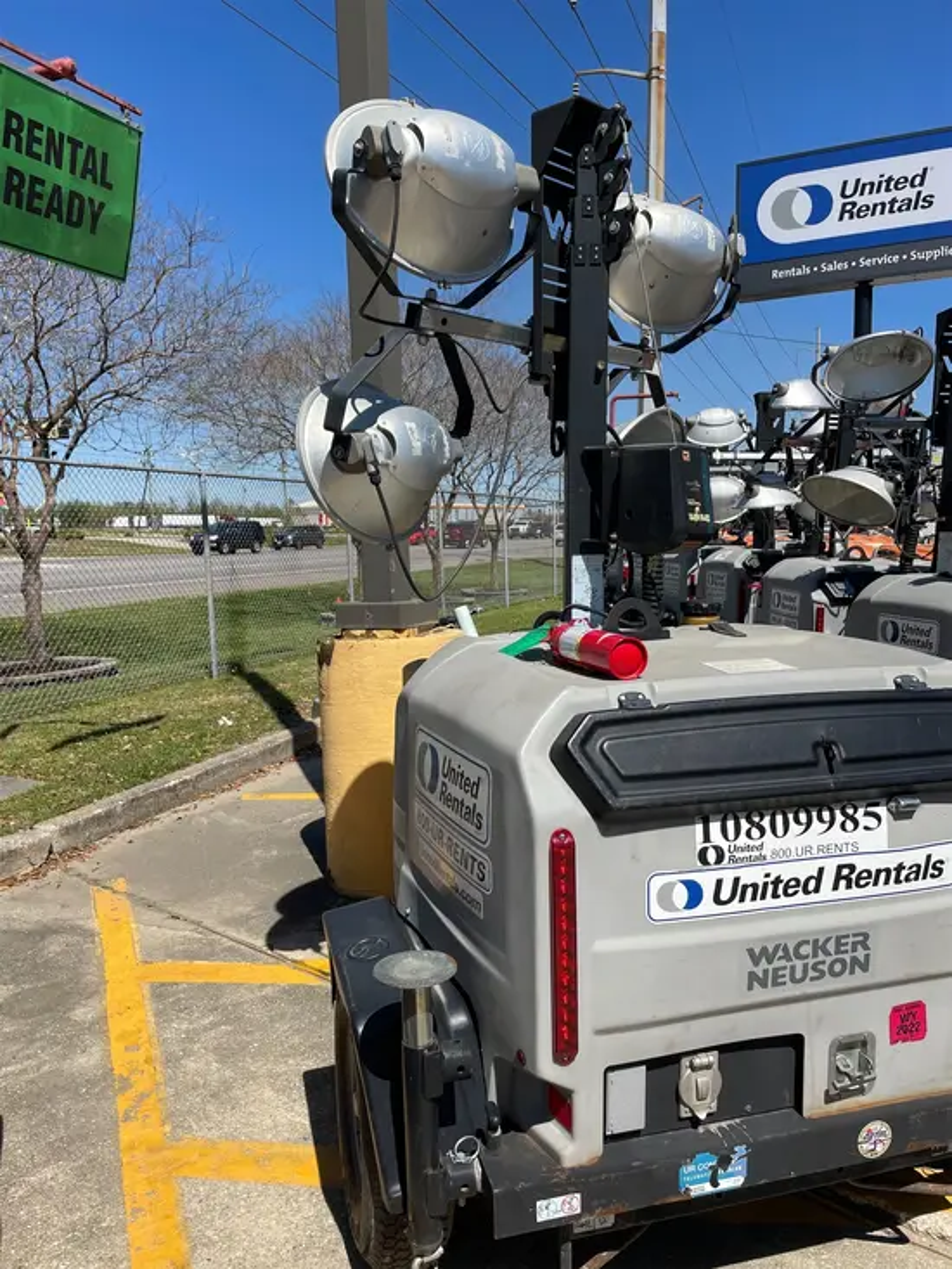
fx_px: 953
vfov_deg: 67.3
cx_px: 476
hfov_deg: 53.1
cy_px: 634
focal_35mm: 26
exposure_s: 1/4651
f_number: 1.6
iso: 32
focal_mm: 4.2
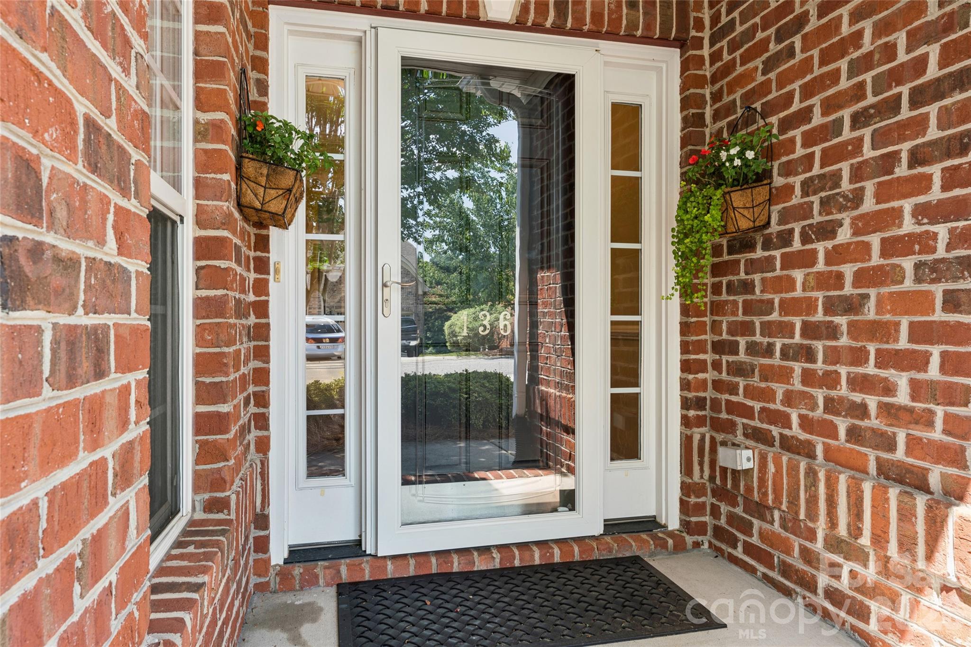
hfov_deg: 73.7
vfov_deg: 53.1
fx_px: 647
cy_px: 324
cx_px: 486
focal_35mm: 24
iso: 100
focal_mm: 24
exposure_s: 1/6
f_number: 13
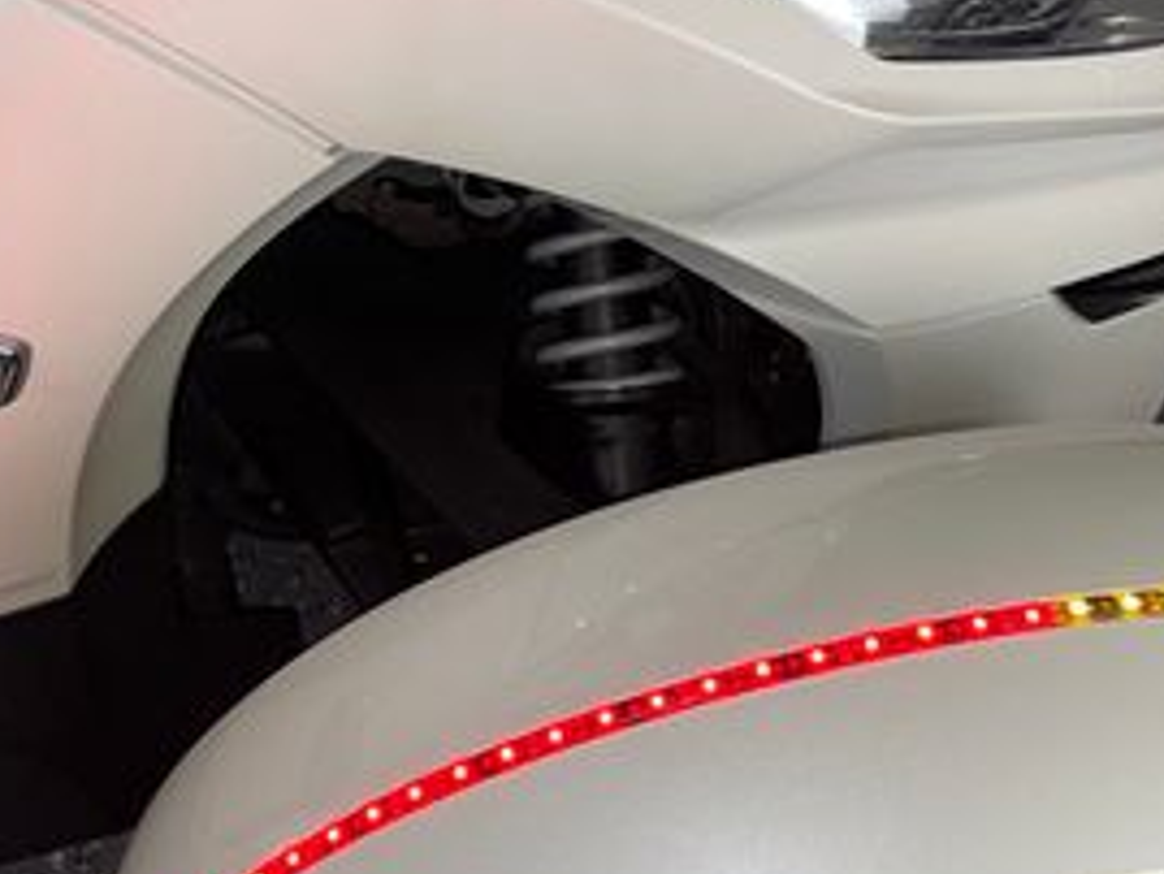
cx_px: 156
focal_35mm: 57
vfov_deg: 25.4
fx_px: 1918
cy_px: 247
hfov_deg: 32.4
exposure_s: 1/120
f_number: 1.78
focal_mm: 6.76
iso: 50
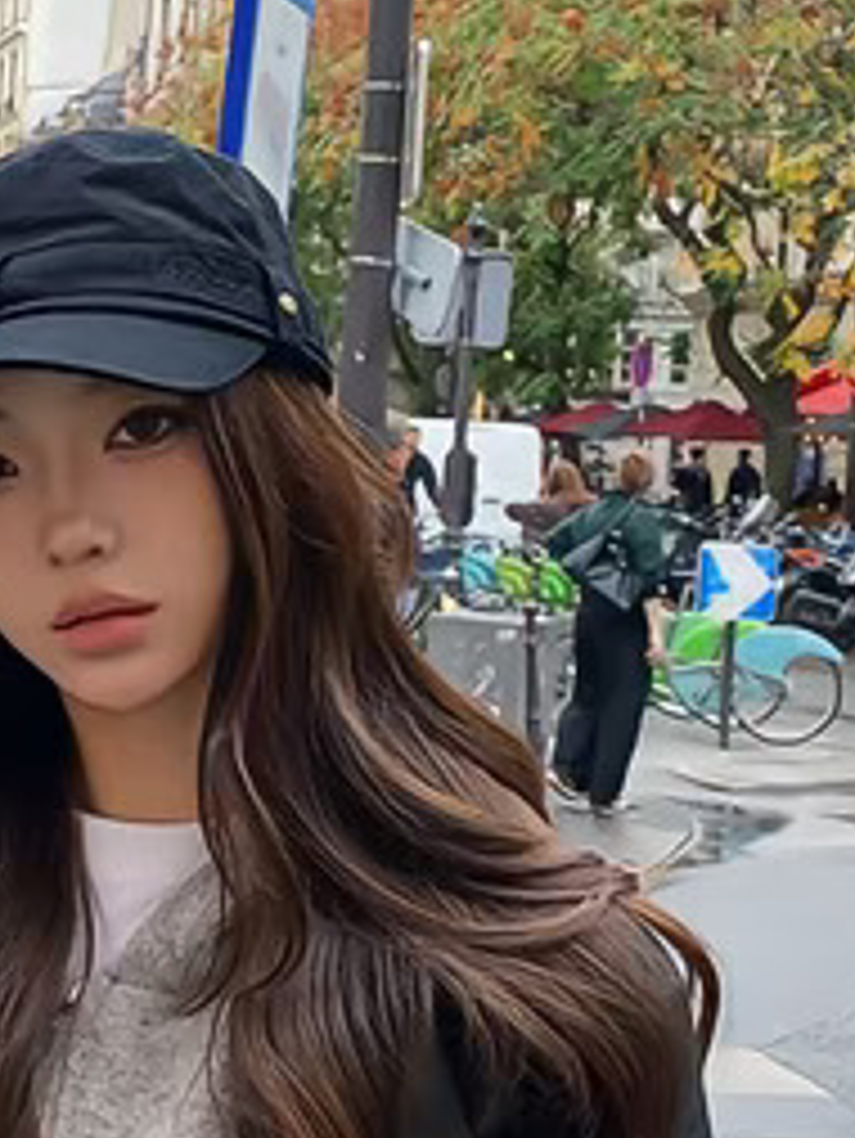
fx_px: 2599
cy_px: 612
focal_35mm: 79
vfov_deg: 24.7
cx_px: -126
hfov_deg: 17.9
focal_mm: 4.25
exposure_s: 1/121
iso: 80
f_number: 1.8
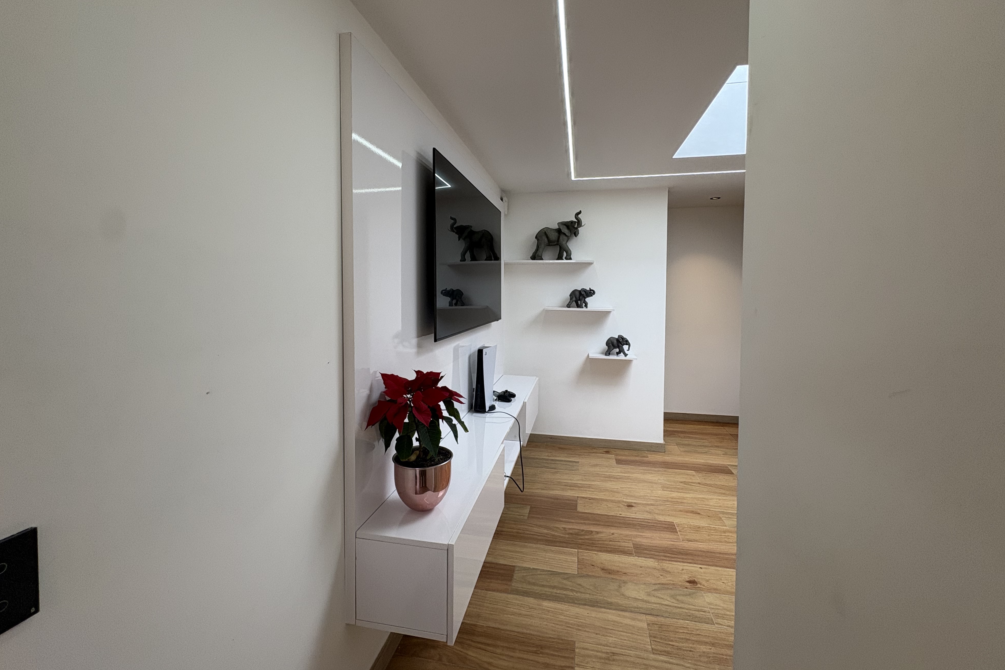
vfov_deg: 77.1
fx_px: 419
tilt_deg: -0.7
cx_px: 497
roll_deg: +0.6
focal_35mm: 15
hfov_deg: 100.4
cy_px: 304
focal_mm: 2.22
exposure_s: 1/120
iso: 125
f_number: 2.2
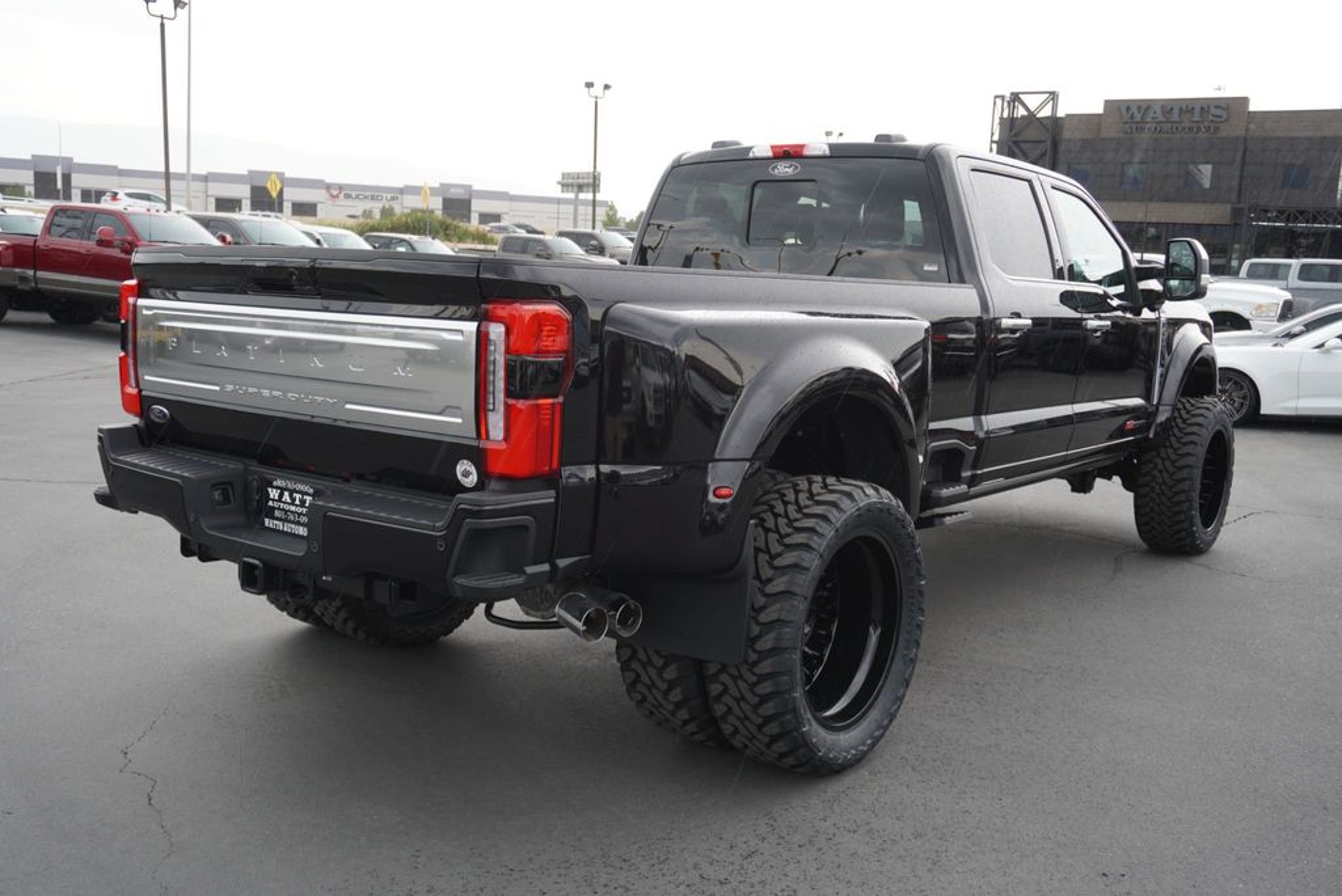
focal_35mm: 34
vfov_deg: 38.4
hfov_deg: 55.1
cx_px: 671
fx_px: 1287
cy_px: 448
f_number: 5
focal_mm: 23
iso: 100
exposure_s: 1/80
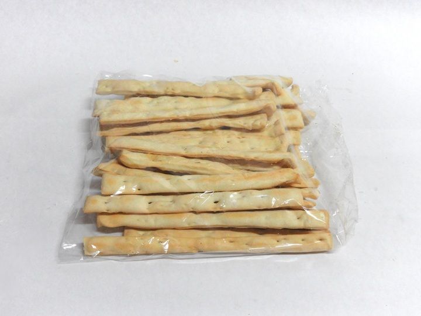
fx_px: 486
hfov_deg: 46.8
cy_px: 158
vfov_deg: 36.0
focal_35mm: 40
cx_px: 210
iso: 400
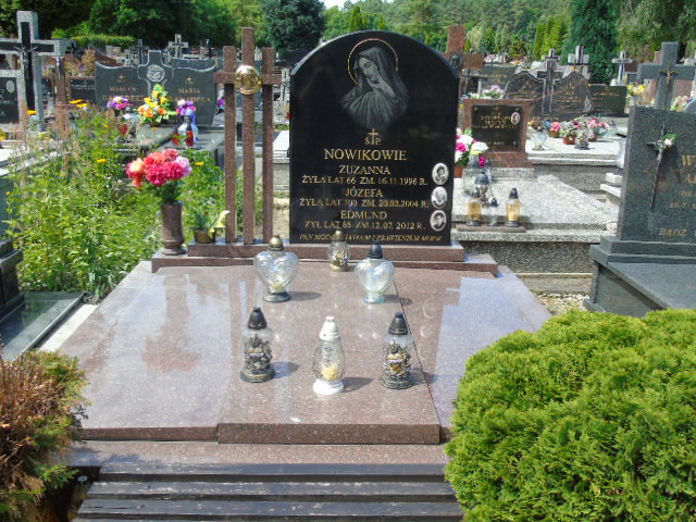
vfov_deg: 41.8
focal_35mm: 34
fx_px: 684
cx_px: 348
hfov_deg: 54.0
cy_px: 261
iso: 80
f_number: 3.8
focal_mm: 6.1
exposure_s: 1/250
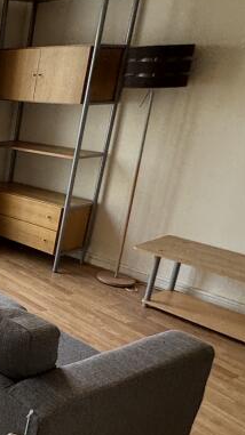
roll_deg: -0.7
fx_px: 474
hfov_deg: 21.0
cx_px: -183
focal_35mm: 41
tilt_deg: -16.2
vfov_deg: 49.3
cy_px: 241
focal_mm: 2.22
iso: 50
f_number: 2.2
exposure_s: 1/100
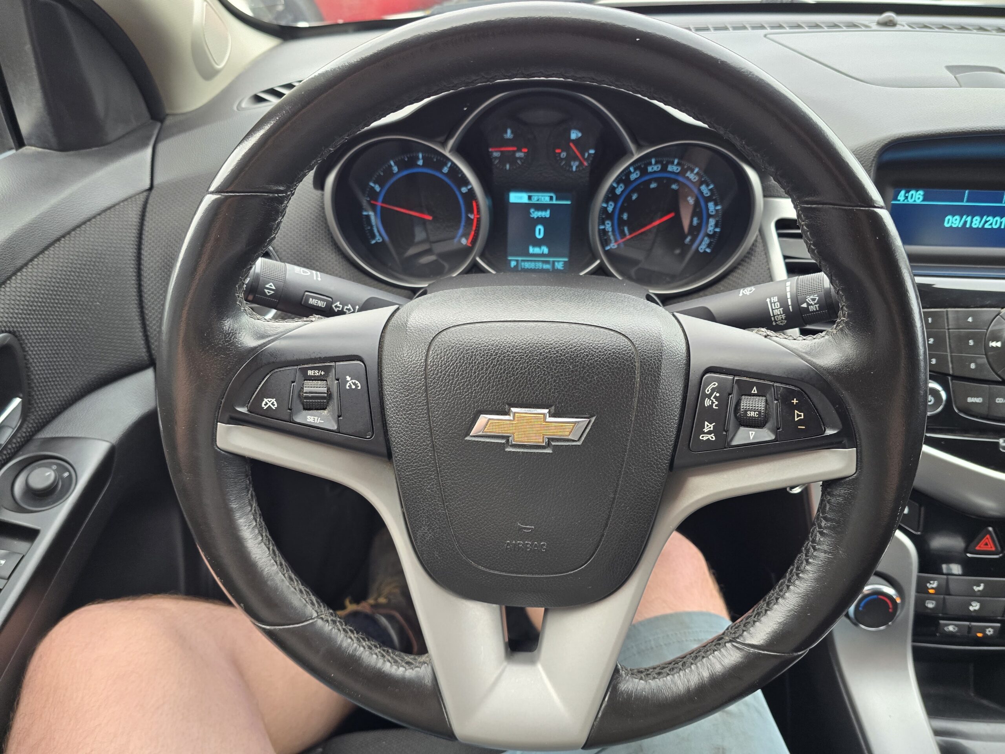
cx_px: 502
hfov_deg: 73.9
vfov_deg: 58.9
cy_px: 377
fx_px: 668
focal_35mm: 23
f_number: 1.7
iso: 160
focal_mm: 6.3
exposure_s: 1/180
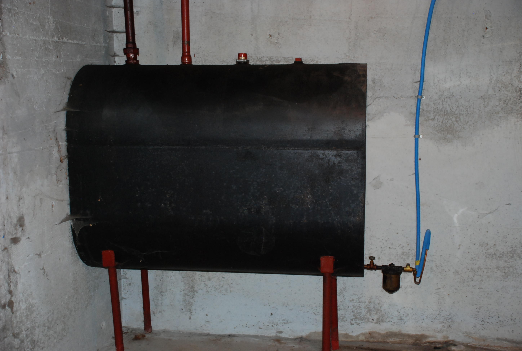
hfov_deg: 41.0
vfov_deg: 28.2
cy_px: 176
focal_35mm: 48
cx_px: 261
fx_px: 697
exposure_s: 1/60
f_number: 5
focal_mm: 32
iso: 800
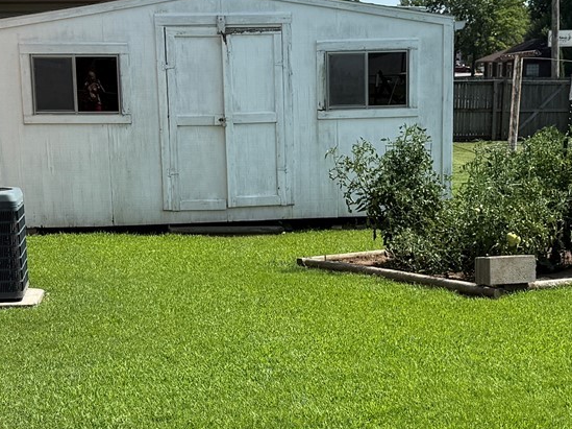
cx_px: 308
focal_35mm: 84
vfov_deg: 17.3
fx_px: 1387
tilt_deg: -12.9
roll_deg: +1.4
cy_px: 385
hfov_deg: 23.3
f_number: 1.78
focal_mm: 6.76
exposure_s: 1/3584
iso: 80
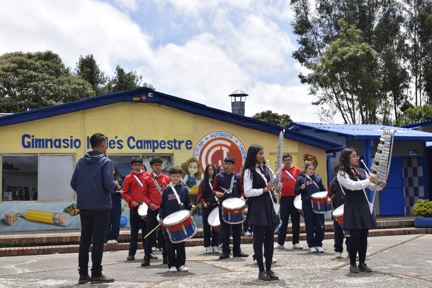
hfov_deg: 42.3
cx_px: 216
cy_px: 144
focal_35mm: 46
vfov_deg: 28.9
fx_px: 558
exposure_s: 1/200
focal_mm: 31
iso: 100
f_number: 11
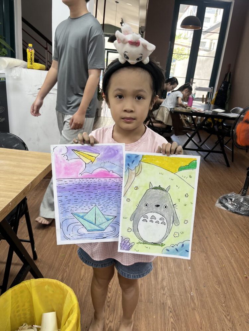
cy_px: 166
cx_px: 124
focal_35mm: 26
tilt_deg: -20.0
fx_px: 249
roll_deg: -6.4
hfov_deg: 53.1
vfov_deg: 67.3
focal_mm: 5.1
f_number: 1.6
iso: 40
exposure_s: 1/100
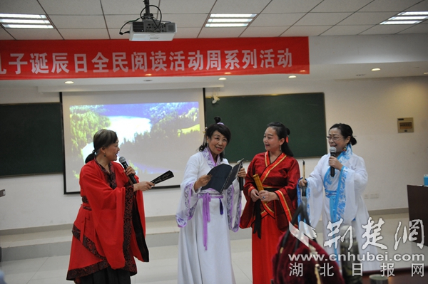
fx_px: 499
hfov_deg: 46.4
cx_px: 214
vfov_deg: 31.8
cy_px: 142
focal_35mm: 42
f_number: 2.8
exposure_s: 1/200
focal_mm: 42
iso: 1600
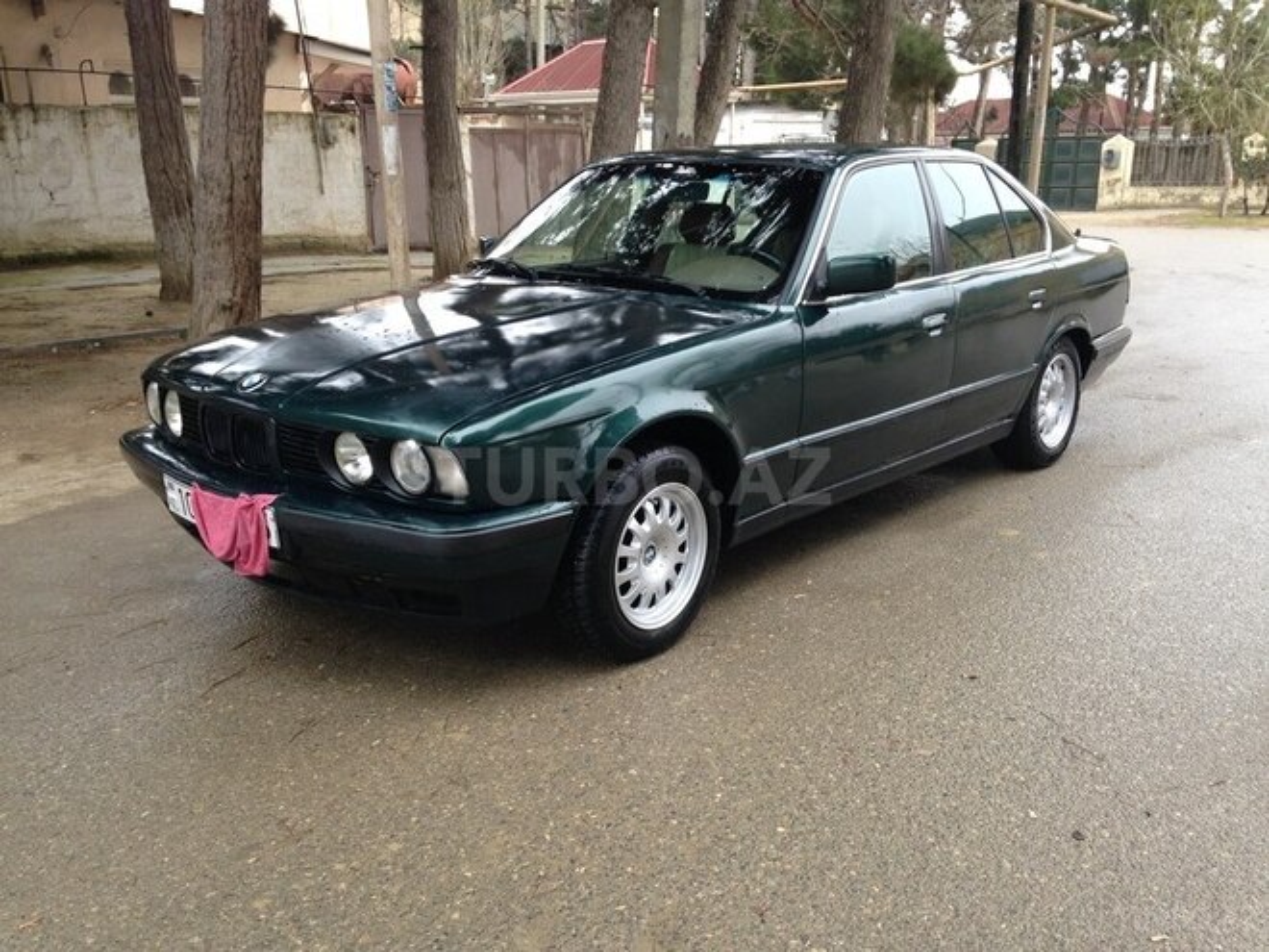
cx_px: 634
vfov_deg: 42.9
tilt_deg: -16.1
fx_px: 1210
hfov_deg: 55.4
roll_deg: +0.4
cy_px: 476
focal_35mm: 33
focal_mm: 4.12
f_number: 2.4
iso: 50
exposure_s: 1/60
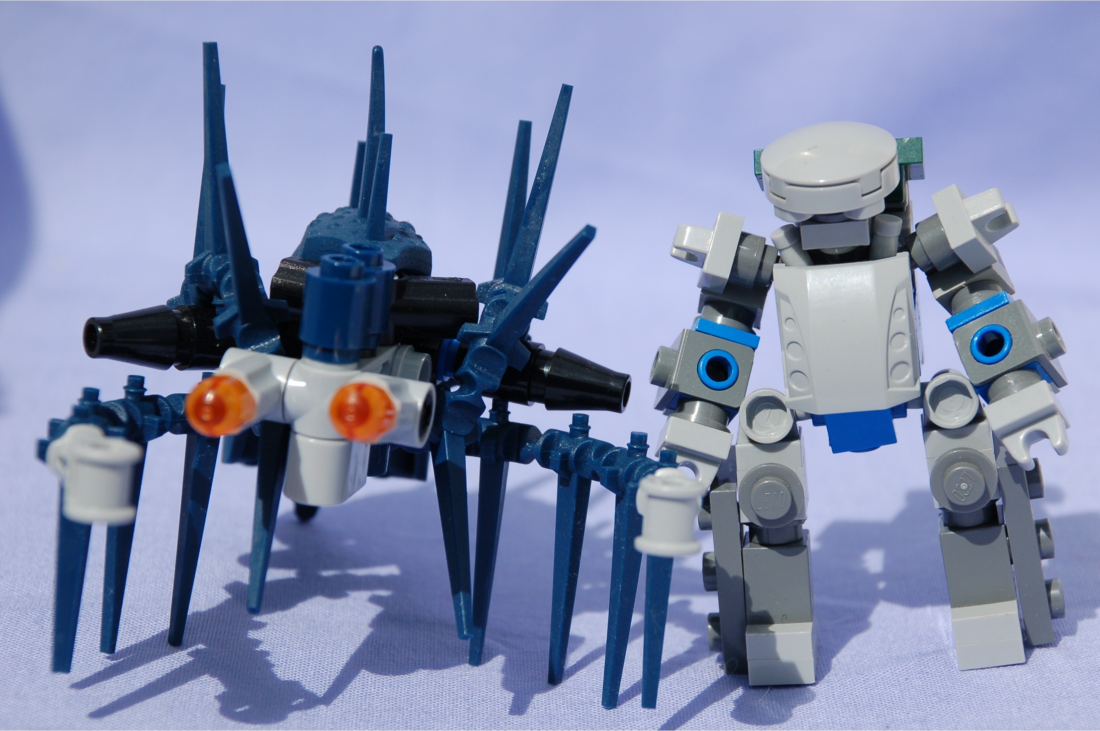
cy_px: 366
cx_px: 550
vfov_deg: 11.4
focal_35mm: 120
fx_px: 3663
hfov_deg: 17.1
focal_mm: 80
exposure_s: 1/1000
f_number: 8
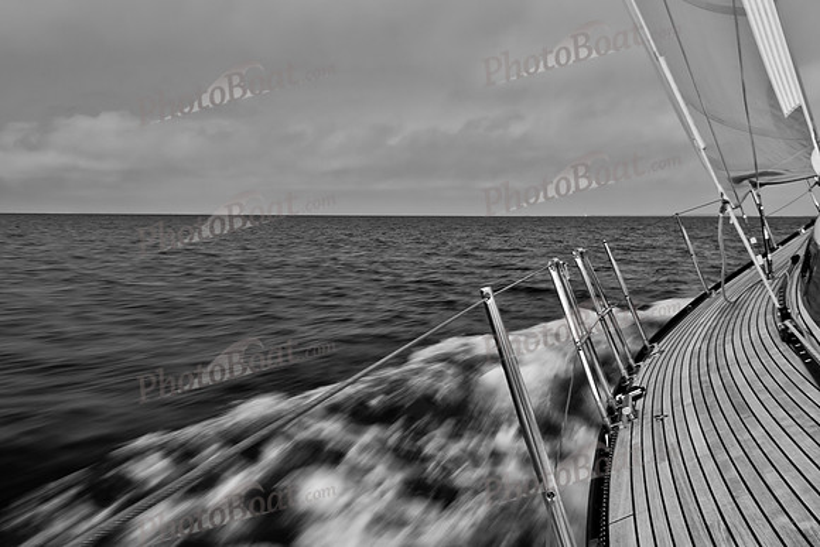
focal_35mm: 38
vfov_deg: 35.0
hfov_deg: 51.0
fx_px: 859
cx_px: 443
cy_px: 366
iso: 100
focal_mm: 17
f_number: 16
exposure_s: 1/20
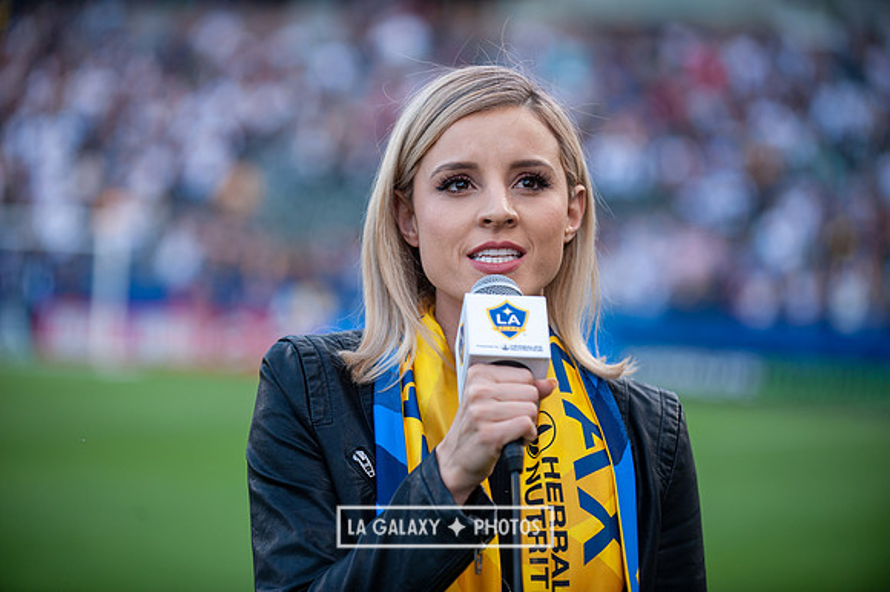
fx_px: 2965
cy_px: 296
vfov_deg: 11.4
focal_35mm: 120
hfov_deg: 17.1
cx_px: 445
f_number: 2.8
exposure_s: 1/400
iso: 250
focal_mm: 120
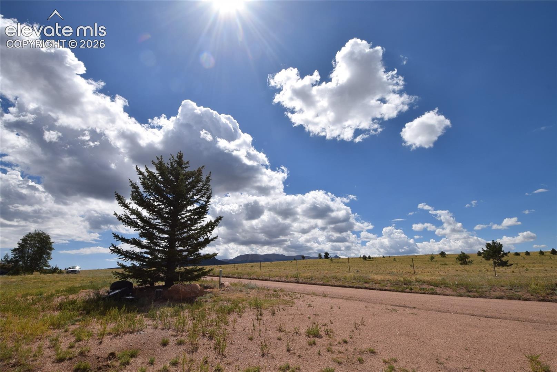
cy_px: 186
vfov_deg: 77.4
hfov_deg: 100.3
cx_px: 278
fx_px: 232
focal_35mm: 15
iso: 200
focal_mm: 10
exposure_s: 1/500
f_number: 11
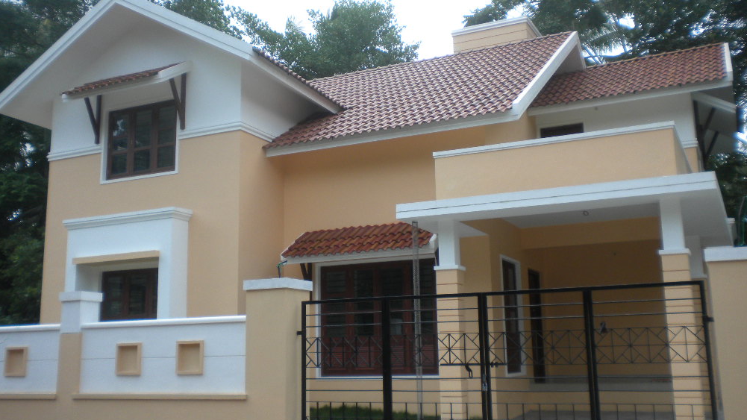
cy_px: 209
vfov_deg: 30.4
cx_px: 378
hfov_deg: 51.6
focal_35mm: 39
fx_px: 772
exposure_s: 1/303
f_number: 4.6
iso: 113
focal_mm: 6.3
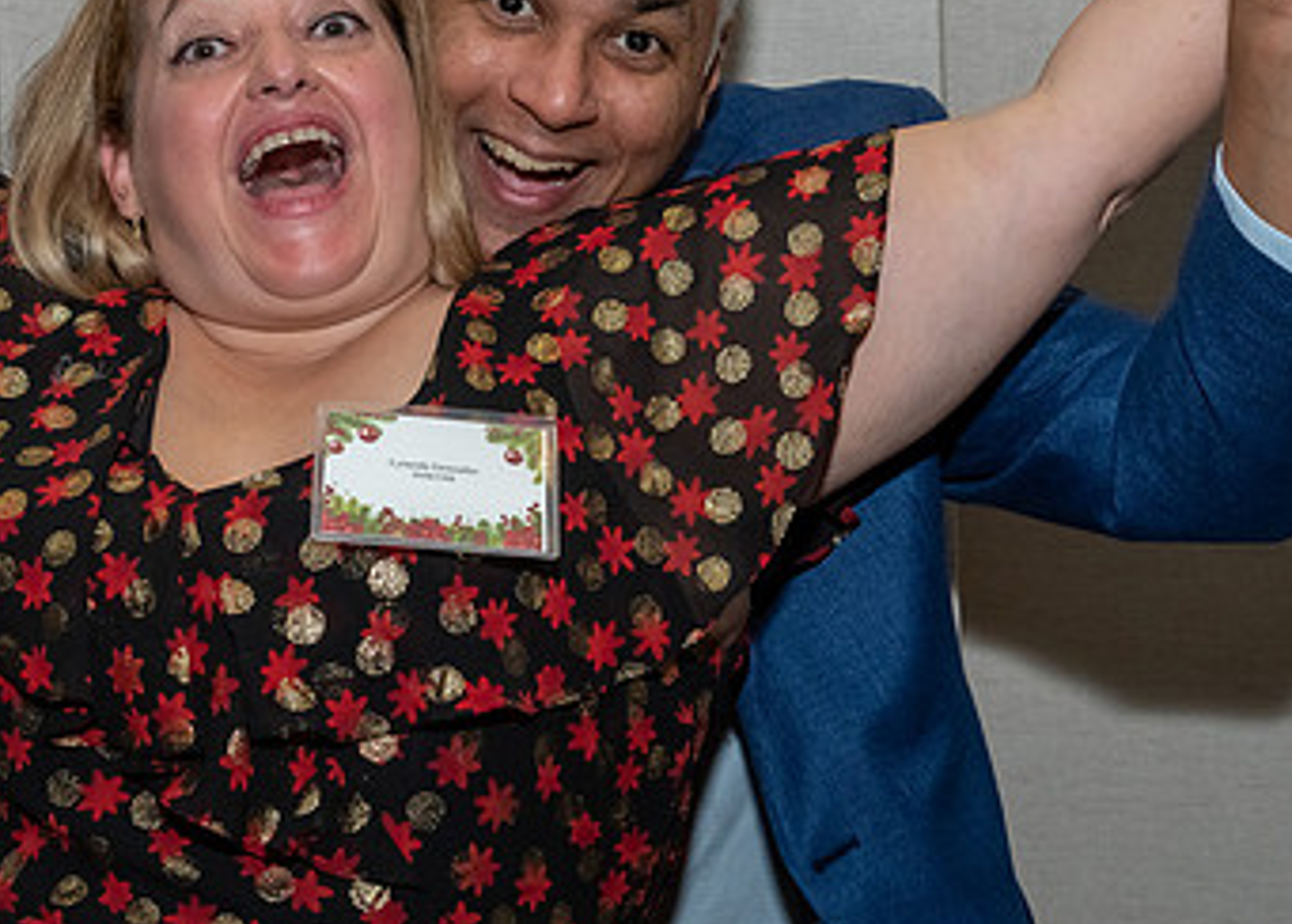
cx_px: 232
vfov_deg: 14.6
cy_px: 239
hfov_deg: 20.1
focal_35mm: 98
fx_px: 3598
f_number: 7.1
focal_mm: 35
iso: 500
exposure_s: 1/250
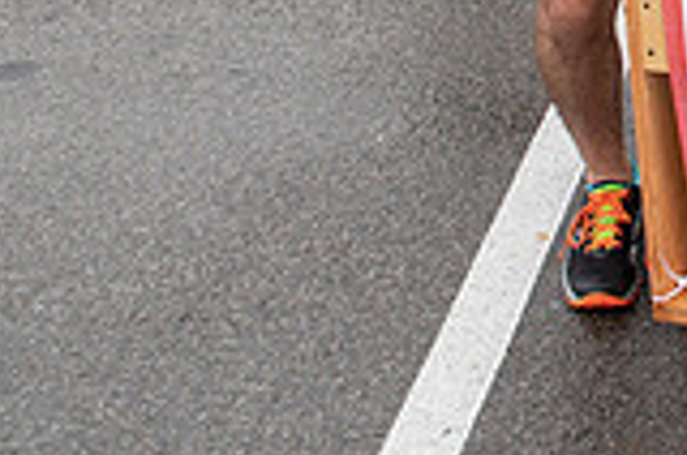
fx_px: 2171
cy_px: -579
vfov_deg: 10.5
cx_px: 1148
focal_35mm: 114
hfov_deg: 15.9
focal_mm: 24
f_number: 6.3
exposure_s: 1/400
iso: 400
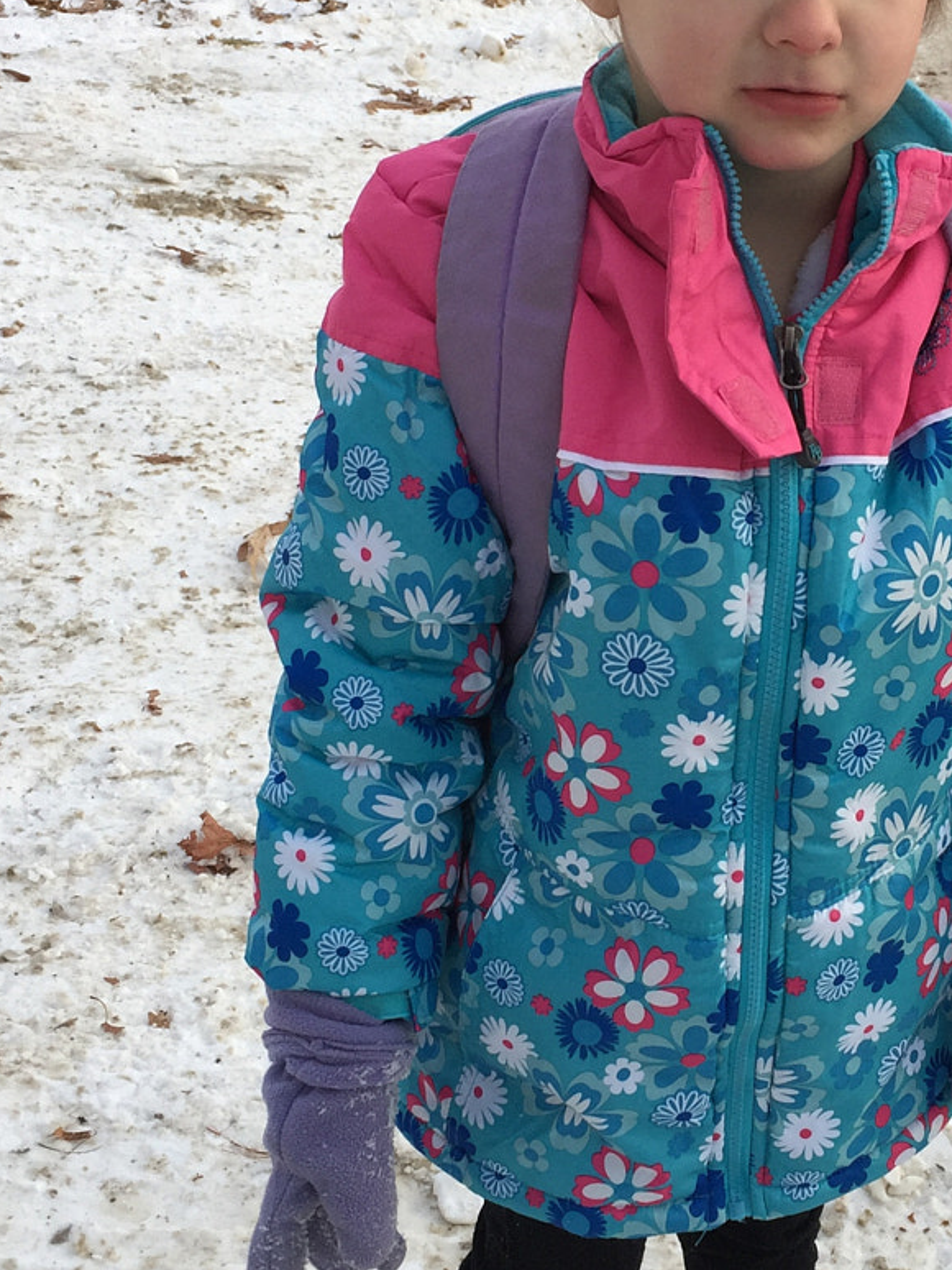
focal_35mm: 60
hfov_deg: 24.1
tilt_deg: -28.0
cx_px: 729
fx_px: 2200
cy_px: 549
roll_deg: -1.1
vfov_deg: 32.1
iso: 32
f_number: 2.2
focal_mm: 4.15
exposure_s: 1/158
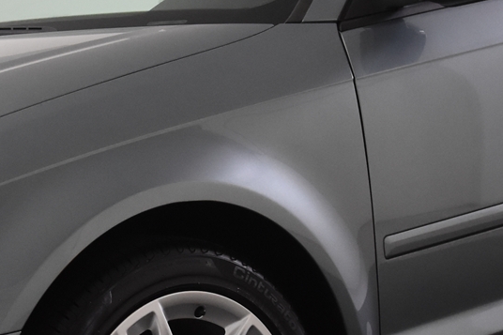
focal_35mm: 129
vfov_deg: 10.6
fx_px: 1802
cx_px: 164
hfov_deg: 15.9
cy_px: 224
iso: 1600
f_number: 4.5
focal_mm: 24
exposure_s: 1/80
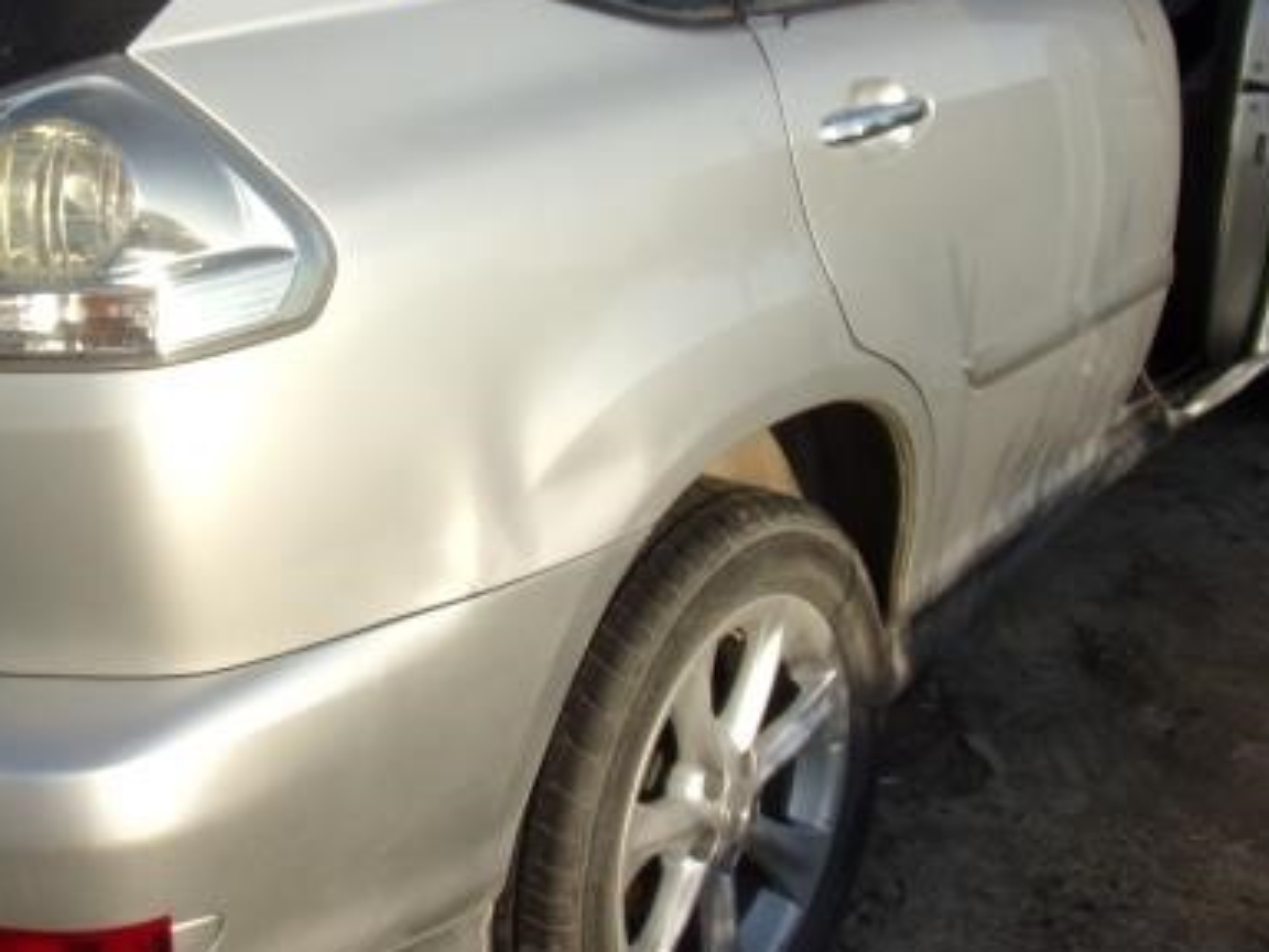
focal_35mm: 50
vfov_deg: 28.8
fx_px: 1833
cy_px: 271
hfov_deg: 37.6
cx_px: 387
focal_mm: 4.3
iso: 80
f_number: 3.3
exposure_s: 1/800
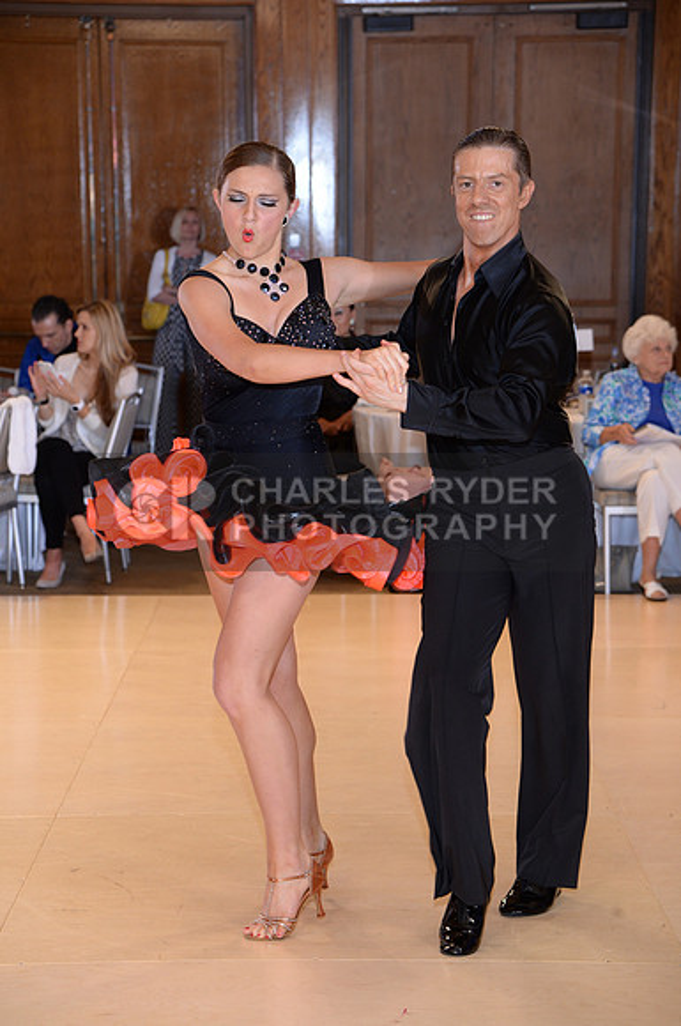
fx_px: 2789
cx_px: 340
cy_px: 513
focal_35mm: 98
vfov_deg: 20.8
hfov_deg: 13.9
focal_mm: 98
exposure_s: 1/250
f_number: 5.6
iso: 1250
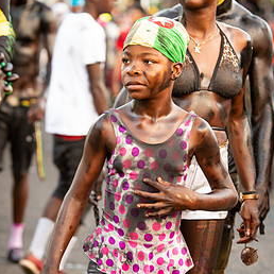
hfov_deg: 9.8
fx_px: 1594
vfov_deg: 9.8
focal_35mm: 178
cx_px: 155
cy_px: 166
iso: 1250
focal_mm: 120
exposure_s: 1/200
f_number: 5
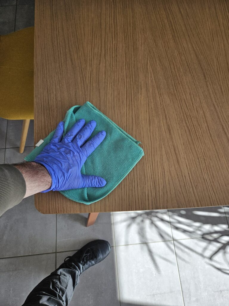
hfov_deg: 58.9
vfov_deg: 73.9
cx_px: 114
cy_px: 153
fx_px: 203
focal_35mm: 23
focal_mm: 5.4
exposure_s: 1/363
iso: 50
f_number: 1.8
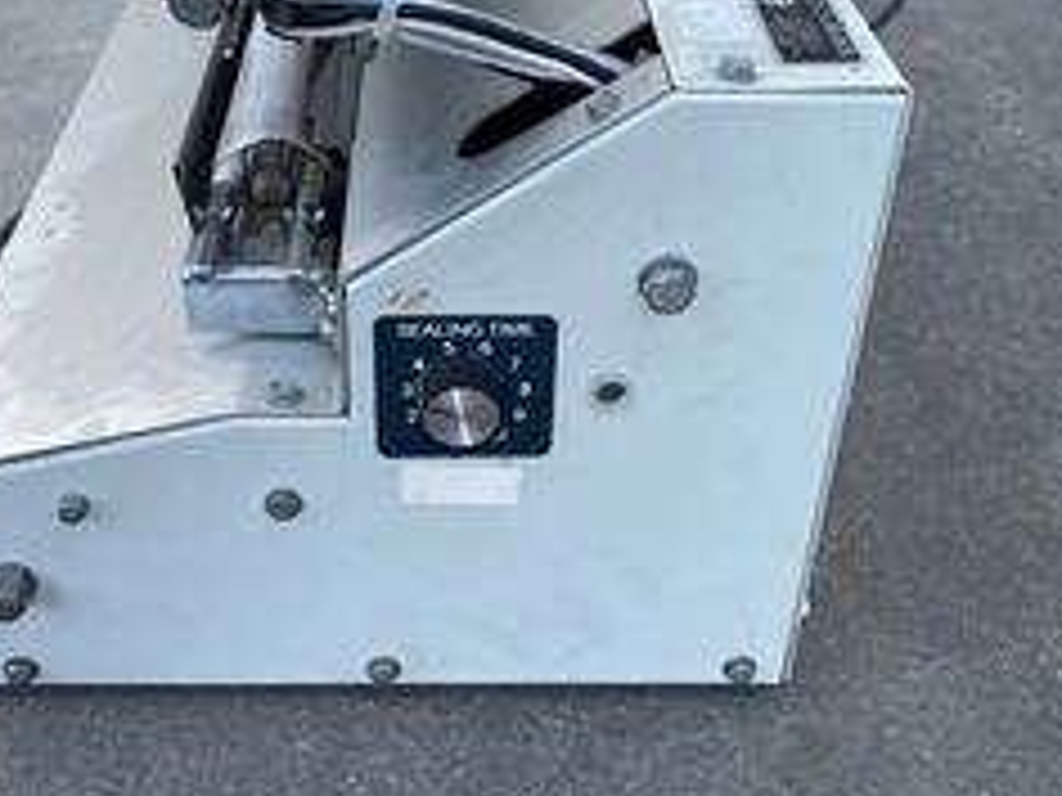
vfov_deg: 32.6
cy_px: 270
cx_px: 482
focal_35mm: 44
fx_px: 1350
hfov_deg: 42.9
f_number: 1.6
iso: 40
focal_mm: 5.1
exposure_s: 1/158
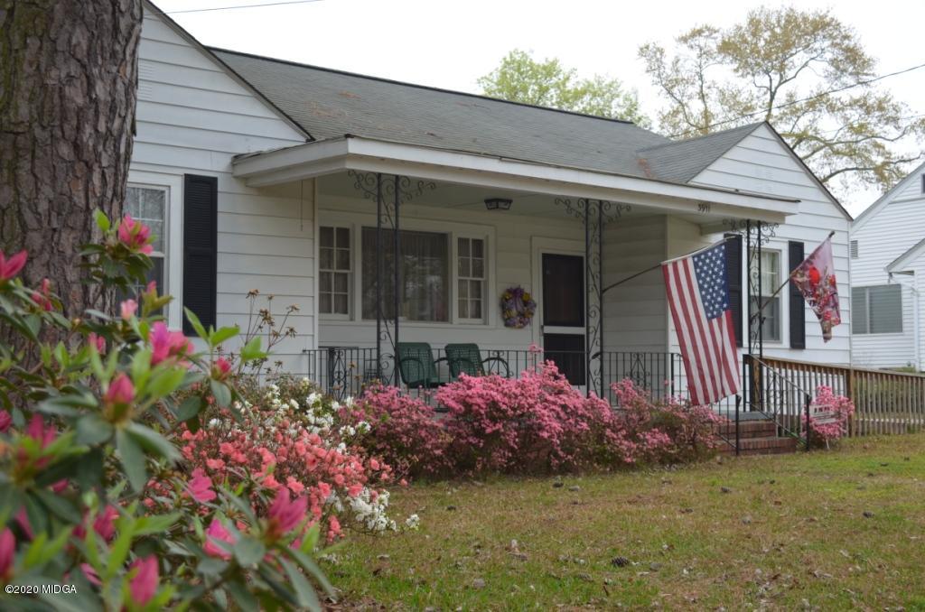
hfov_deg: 43.7
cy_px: 306
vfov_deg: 29.7
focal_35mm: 45
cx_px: 462
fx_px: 1154
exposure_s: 1/200
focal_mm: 30
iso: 200
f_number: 4.5
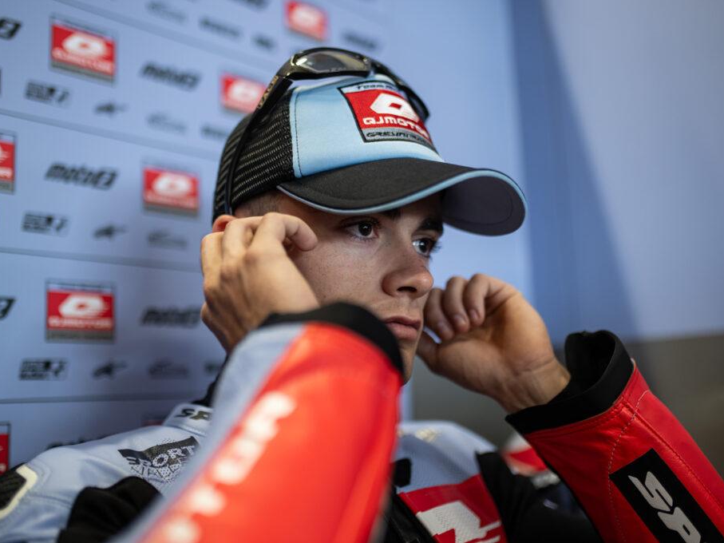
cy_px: 271
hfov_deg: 49.0
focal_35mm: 38
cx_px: 353
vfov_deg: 37.7
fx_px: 795
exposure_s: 1/320
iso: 500
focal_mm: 35
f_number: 1.8
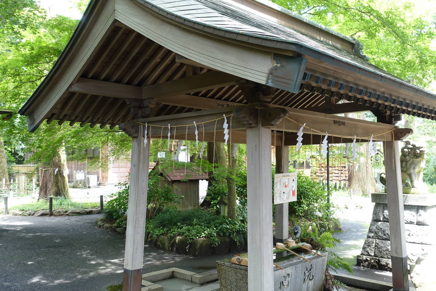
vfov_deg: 38.9
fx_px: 412
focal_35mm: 34
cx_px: 218
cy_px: 146
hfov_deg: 55.8
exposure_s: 1/60
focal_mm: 12.64
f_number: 2.8
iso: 125
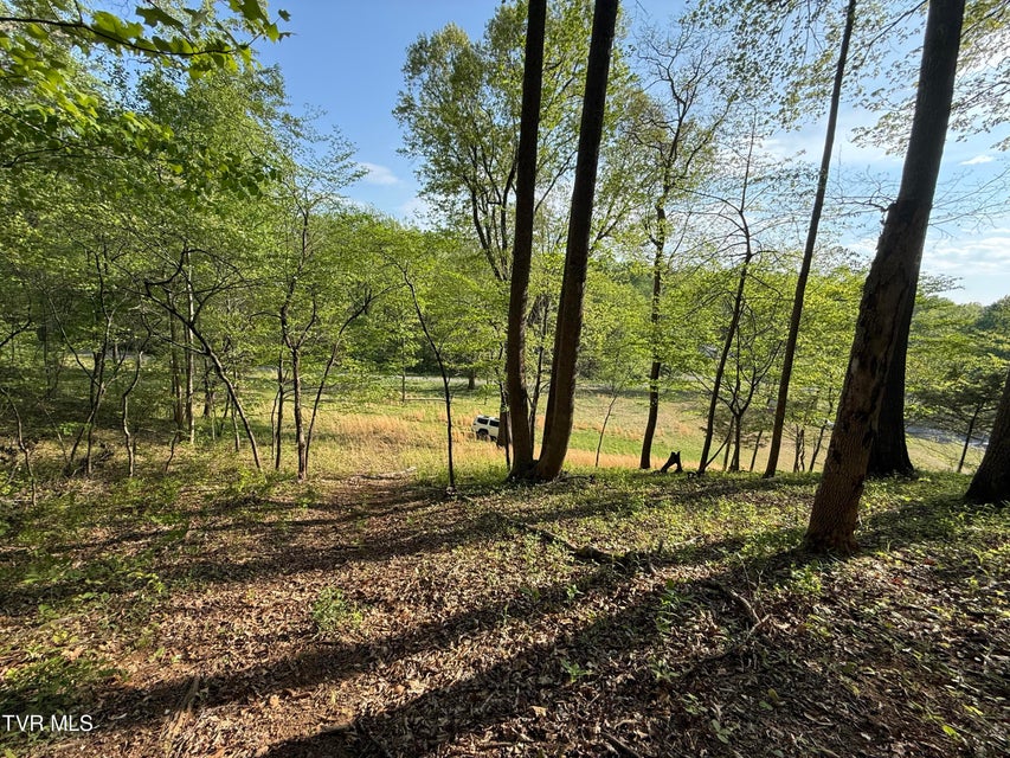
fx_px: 409
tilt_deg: -10.5
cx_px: 505
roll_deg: -3.9
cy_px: 379
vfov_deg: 85.7
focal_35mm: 14
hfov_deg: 102.1
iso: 64
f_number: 2.2
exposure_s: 1/717
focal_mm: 2.22
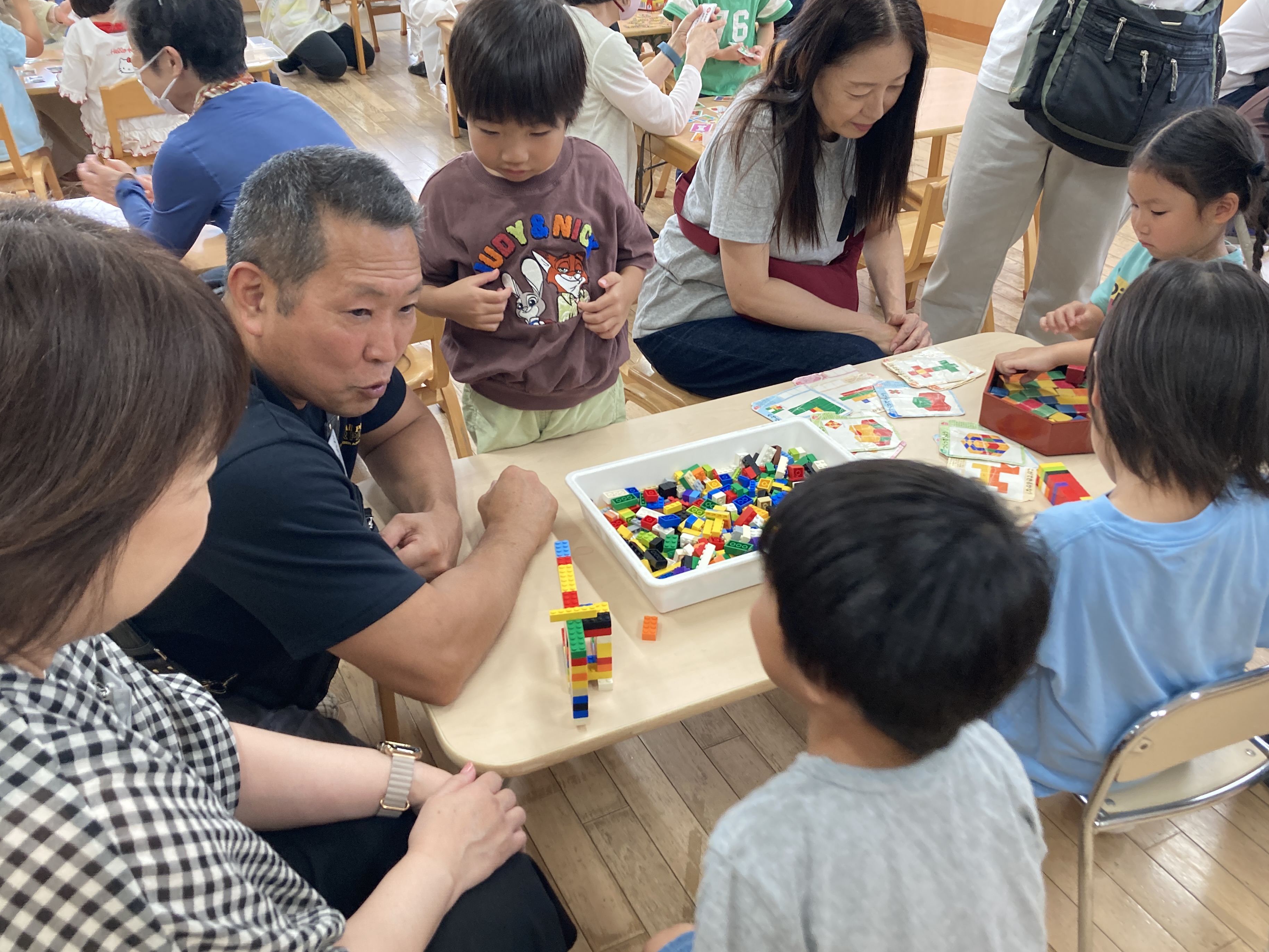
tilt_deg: -31.2
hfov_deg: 58.3
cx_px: 657
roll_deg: -0.9
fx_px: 1136
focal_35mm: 31
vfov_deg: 45.4
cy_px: 480
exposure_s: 1/62
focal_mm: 3.99
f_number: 1.8
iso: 80
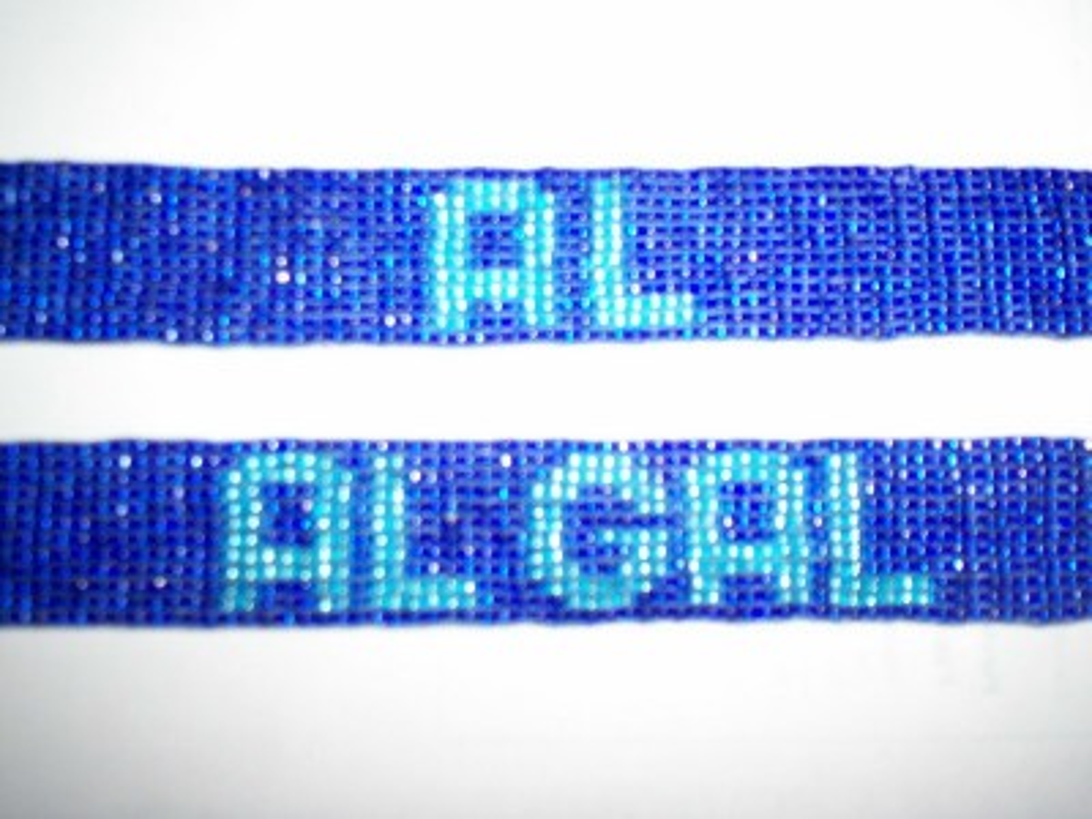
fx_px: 1136
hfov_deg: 51.4
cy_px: 410
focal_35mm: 36
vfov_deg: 39.7
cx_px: 546
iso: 140
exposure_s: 1/64
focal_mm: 5.9
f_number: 4.5
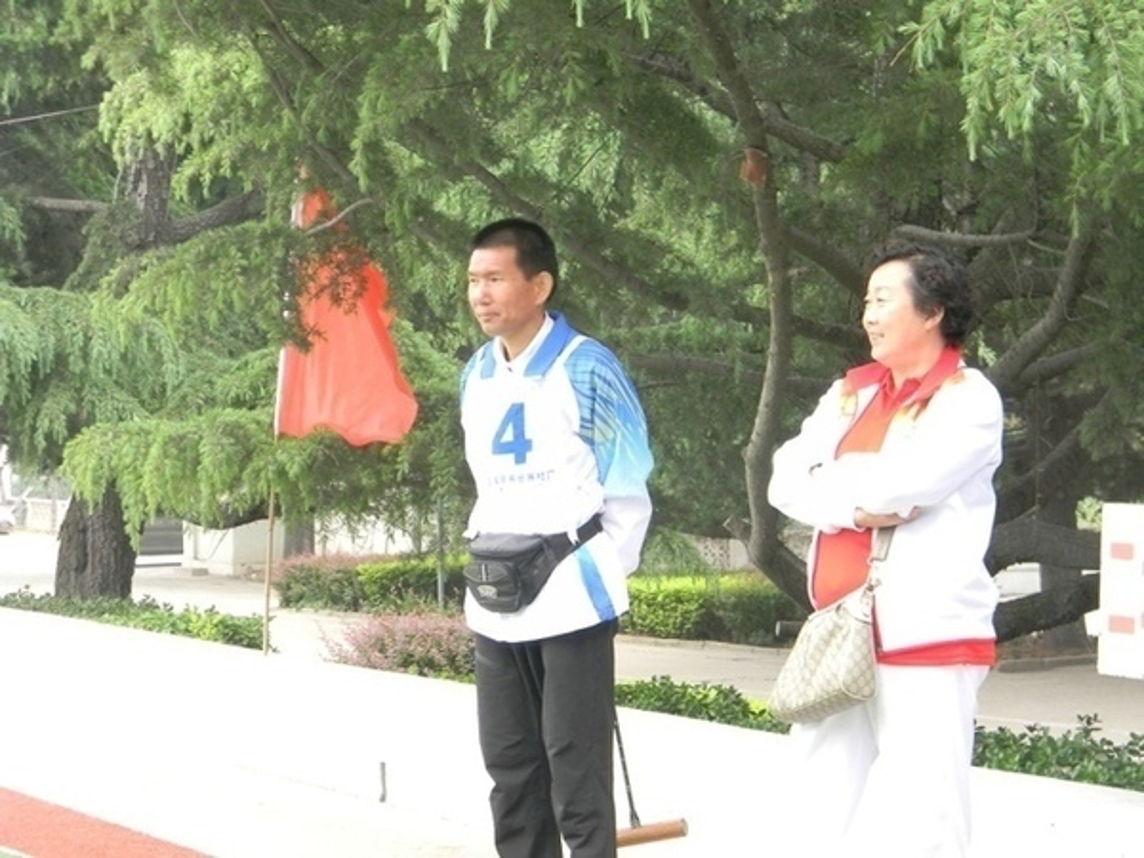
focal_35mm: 83
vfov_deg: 17.8
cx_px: 572
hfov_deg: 23.6
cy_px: 429
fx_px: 2743
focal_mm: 15.1
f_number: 4.5
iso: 207
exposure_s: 1/30
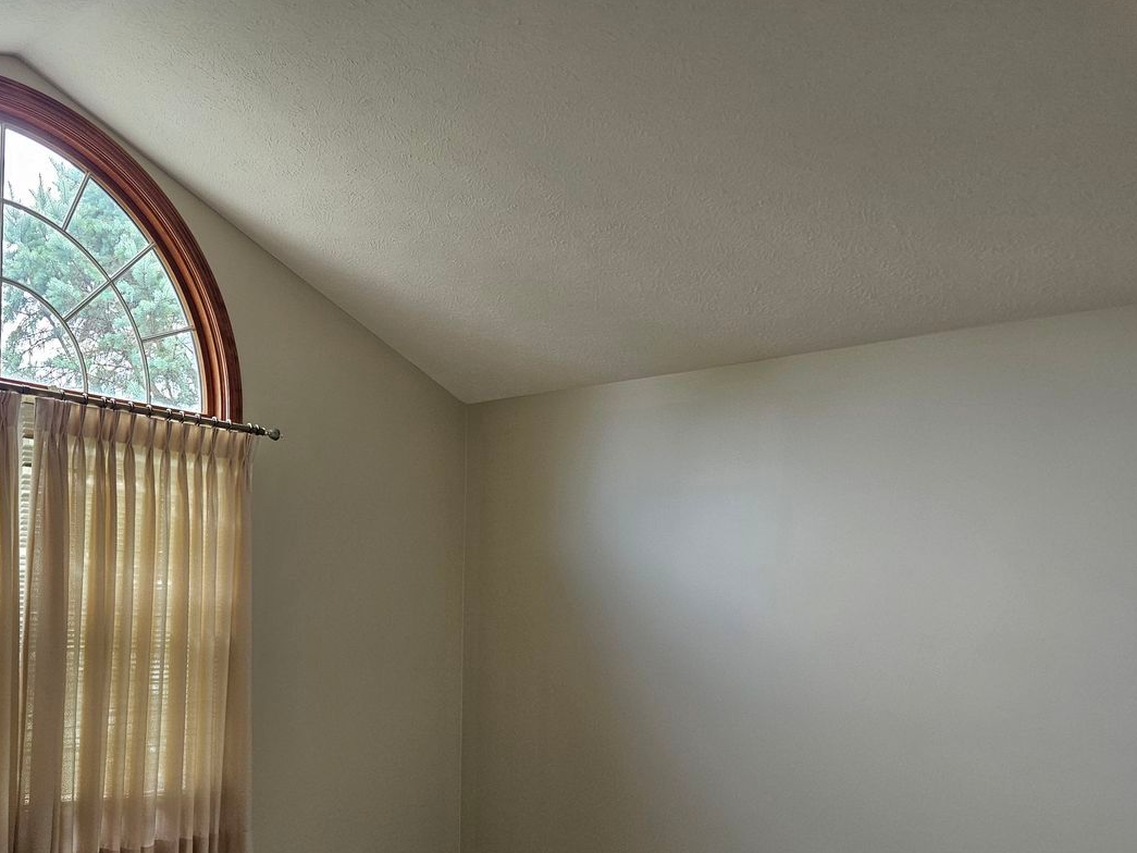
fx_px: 1084
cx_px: 391
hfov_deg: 54.4
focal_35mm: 33
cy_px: 584
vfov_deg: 42.3
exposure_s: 1/180
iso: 125
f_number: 1.8
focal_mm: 5.4
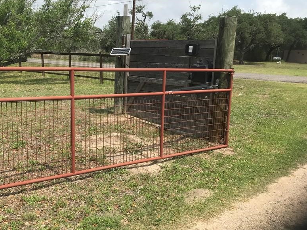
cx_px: 118
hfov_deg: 49.7
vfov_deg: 38.6
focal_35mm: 37
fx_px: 328
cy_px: 122
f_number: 1.8
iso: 20
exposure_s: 1/2740
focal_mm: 3.99
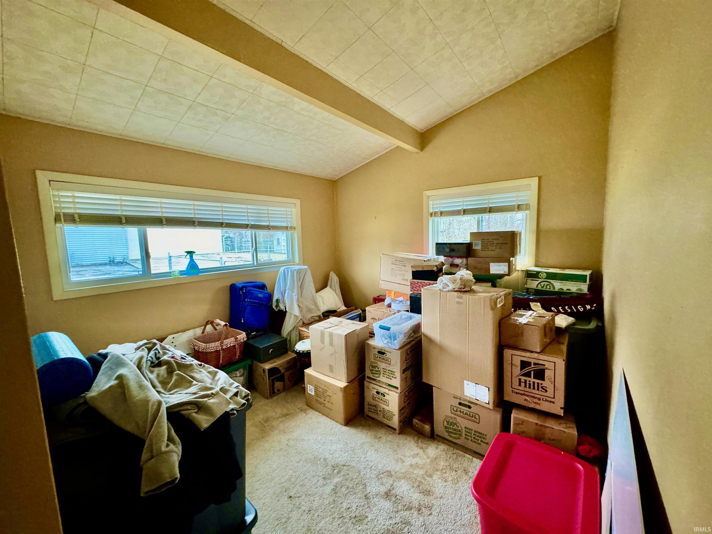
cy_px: 267
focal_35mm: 14
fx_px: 288
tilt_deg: -7.0
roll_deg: +1.2
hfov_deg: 102.1
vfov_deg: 85.7
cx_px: 356
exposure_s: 1/60
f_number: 2.2
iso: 800
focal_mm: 2.22
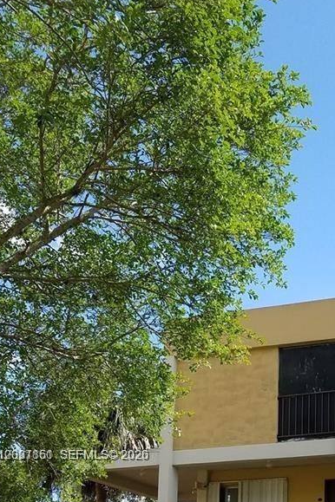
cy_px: 456
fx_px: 782
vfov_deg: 33.7
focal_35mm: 56
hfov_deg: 22.7
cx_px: 378
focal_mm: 4.2
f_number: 1.7
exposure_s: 1/1816
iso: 50
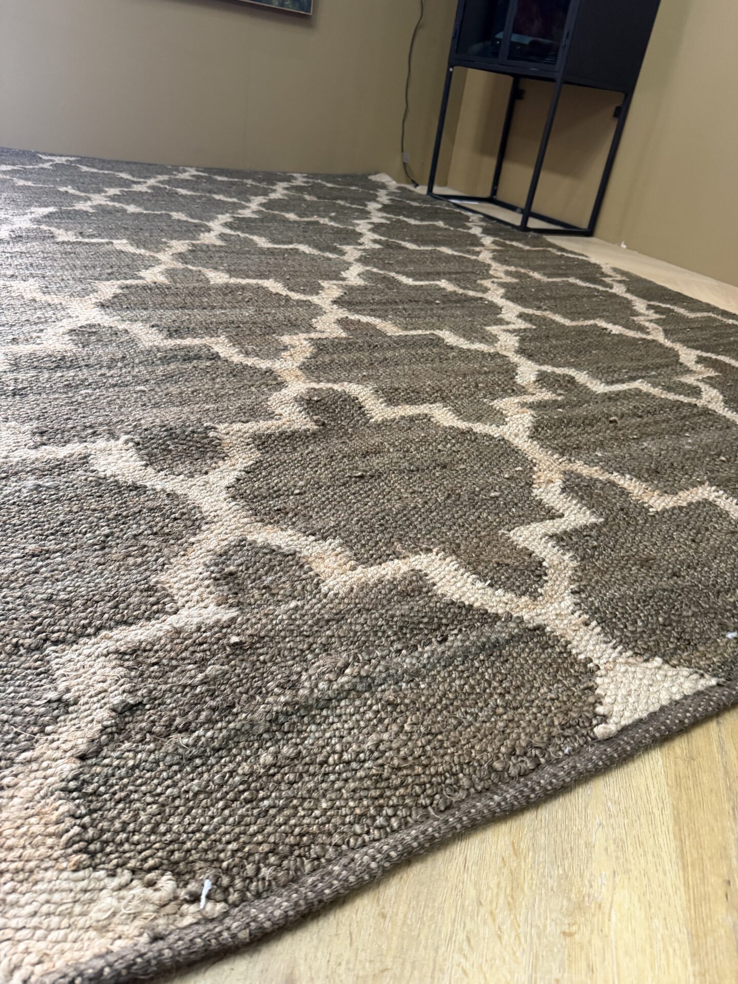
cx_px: 369
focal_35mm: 24
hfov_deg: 56.8
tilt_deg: -31.8
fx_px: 682
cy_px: 492
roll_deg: -10.7
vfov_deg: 71.6
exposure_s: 1/50
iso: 500
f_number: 1.78
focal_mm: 6.76
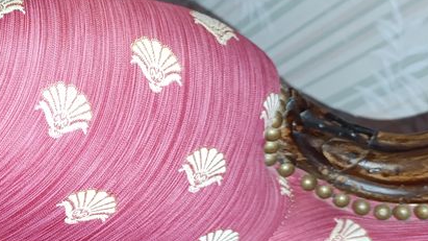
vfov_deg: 19.7
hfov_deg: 32.3
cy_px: 128
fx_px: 692
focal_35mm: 61
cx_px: 27
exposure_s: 1/33.3
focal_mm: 6.14
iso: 1250
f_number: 1.6
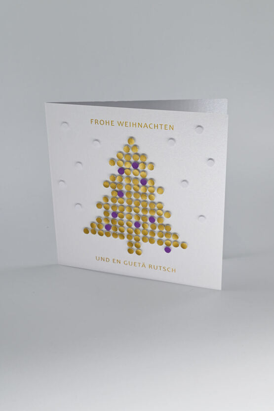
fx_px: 445
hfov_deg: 34.2
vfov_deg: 49.5
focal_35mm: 39
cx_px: 137
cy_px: 206
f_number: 7.1
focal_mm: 26
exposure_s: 1/400
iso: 100
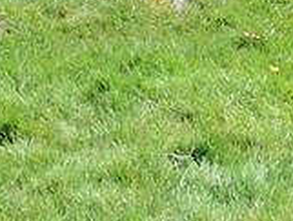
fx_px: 2905
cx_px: 286
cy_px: -320
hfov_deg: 5.8
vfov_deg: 4.2
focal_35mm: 343
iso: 80
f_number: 4.1
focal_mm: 9.6
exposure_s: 1/250
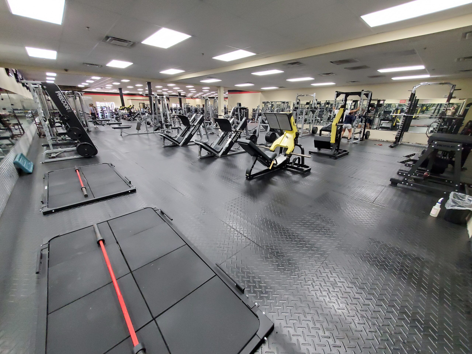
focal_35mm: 13
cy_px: 177
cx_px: 236
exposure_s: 1/59
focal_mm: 1.8
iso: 500
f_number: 2.2
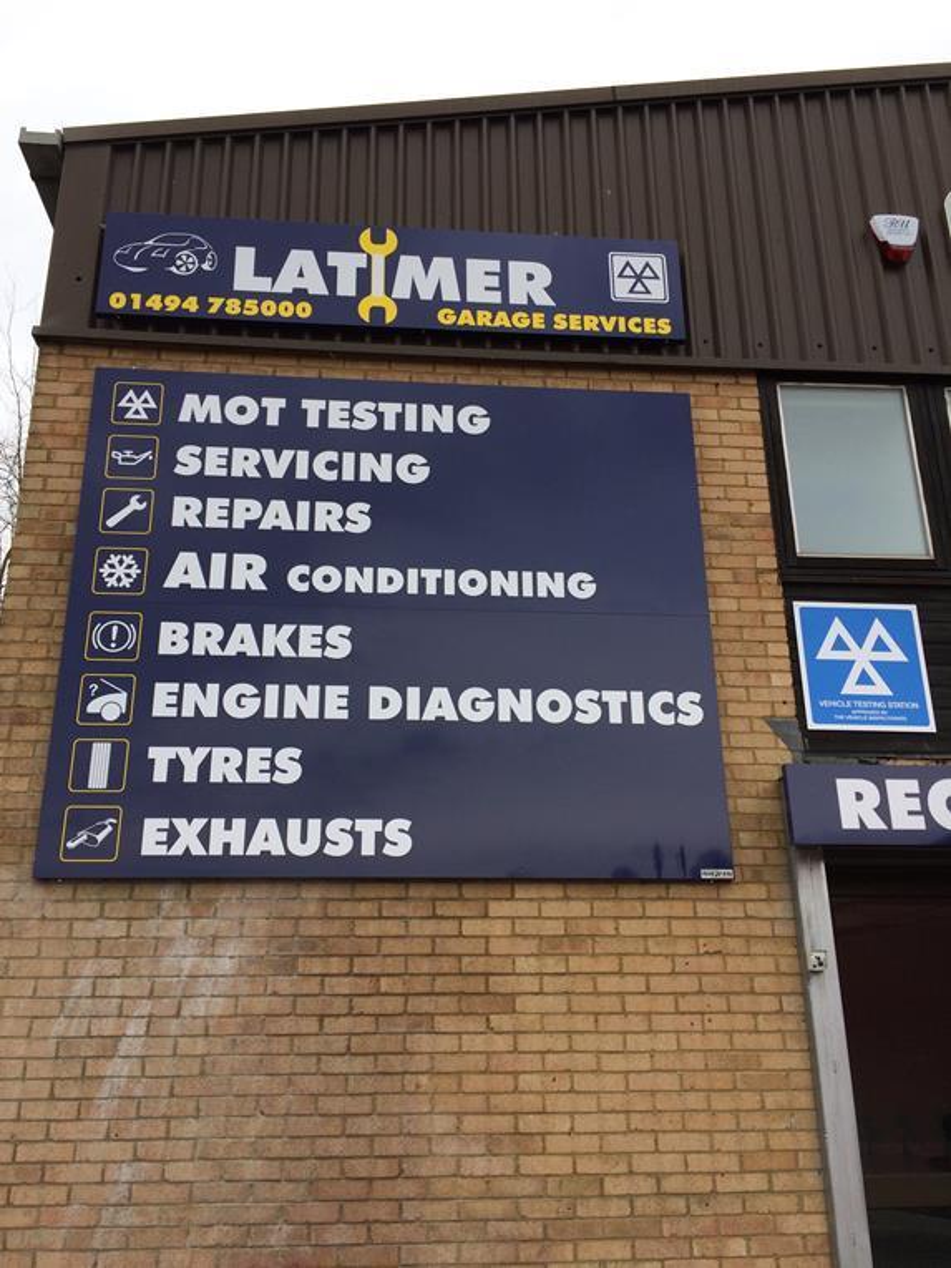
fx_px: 1062
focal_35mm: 29
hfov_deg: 48.2
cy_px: 634
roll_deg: +1.5
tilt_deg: +19.2
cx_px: 476
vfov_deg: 61.7
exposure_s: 1/1080
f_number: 2.2
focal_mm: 4.15
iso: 32
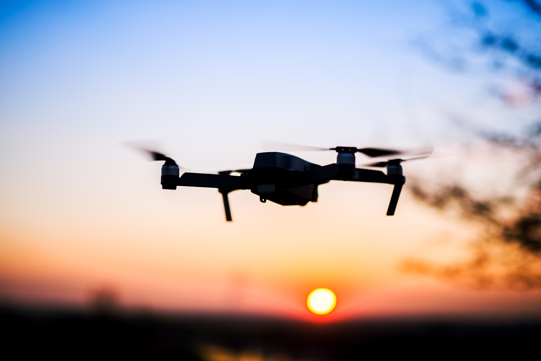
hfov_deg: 39.6
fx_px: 752
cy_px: 180
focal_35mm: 50
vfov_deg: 27.0
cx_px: 270
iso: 200
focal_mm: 50
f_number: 1.4
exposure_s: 1/1000
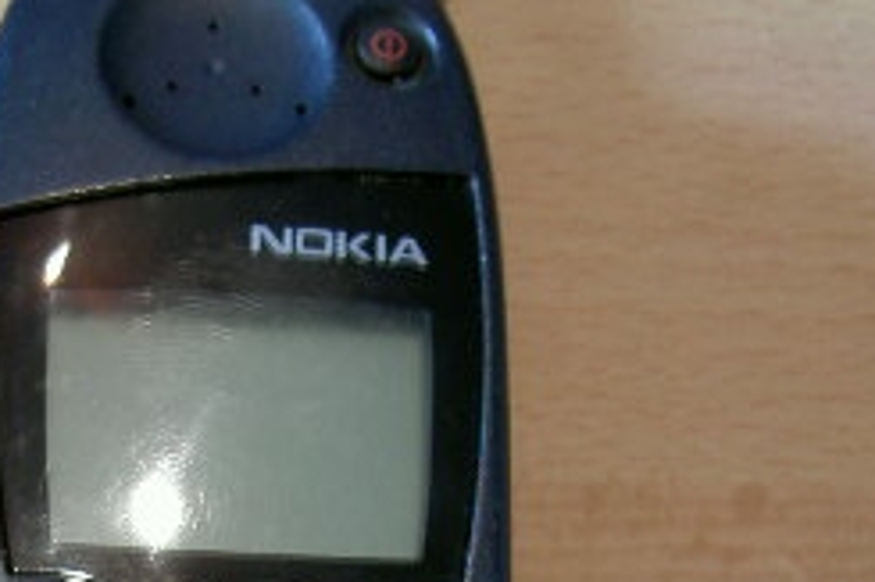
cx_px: 93
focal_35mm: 106
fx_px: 2575
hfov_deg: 19.0
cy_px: 657
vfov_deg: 12.7
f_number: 2.8
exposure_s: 1/1.41
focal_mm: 8
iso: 100
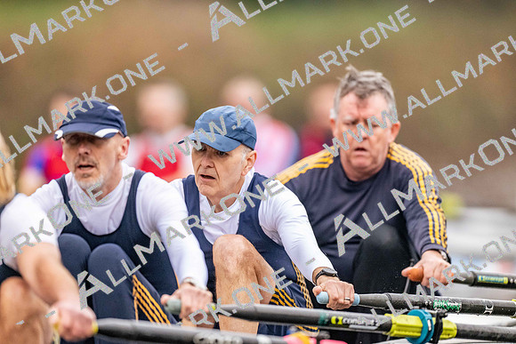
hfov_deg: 3.4
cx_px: 258
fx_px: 8602
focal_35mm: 600
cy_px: 172
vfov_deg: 2.3
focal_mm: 600
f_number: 4
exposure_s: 1/2500
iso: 5000
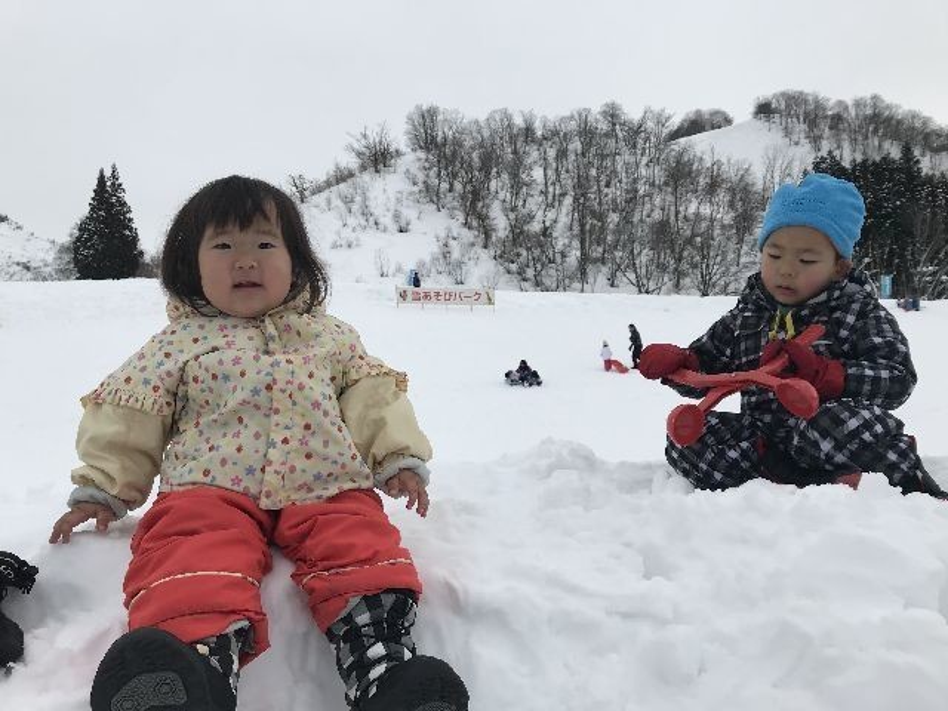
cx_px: 474
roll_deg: +2.0
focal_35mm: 28
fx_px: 767
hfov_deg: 63.4
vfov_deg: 49.7
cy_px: 356
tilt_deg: +7.3
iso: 20
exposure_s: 1/3690
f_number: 1.8
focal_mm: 3.99
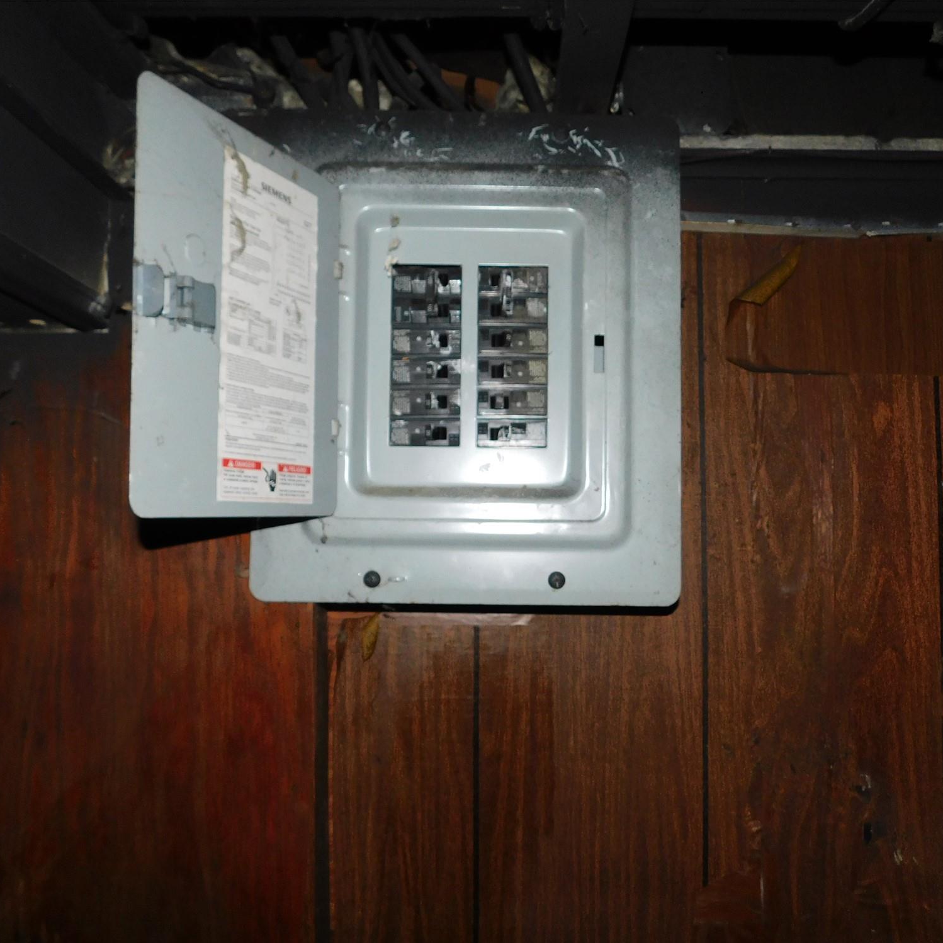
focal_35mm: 29
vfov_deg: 55.6
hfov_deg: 55.6
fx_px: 894
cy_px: 481
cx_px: 509
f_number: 3
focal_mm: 4.1
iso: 200
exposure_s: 1/30
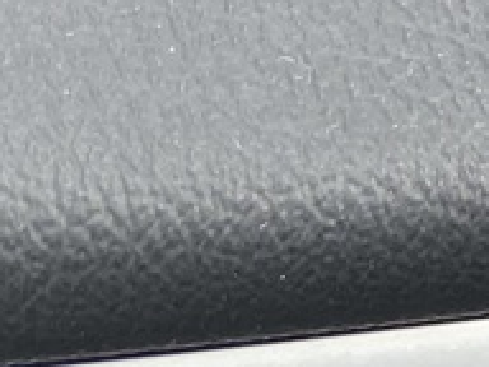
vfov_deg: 7.2
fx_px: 2755
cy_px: -474
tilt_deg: -22.8
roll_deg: -2.4
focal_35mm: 195
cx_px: 1610
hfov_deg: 8.2
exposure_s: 1/121
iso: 32
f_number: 1.8
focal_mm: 4.25
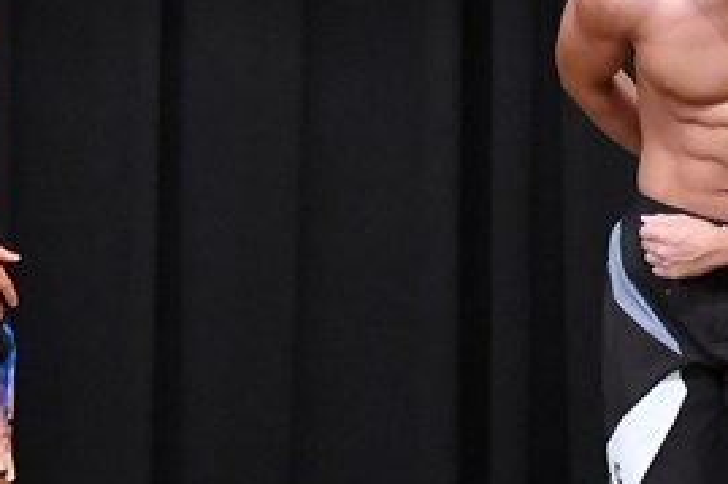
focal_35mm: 648
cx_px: 721
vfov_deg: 2.1
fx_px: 13095
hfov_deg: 3.2
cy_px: 324
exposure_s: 1/400
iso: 8000
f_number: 5.6
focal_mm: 150
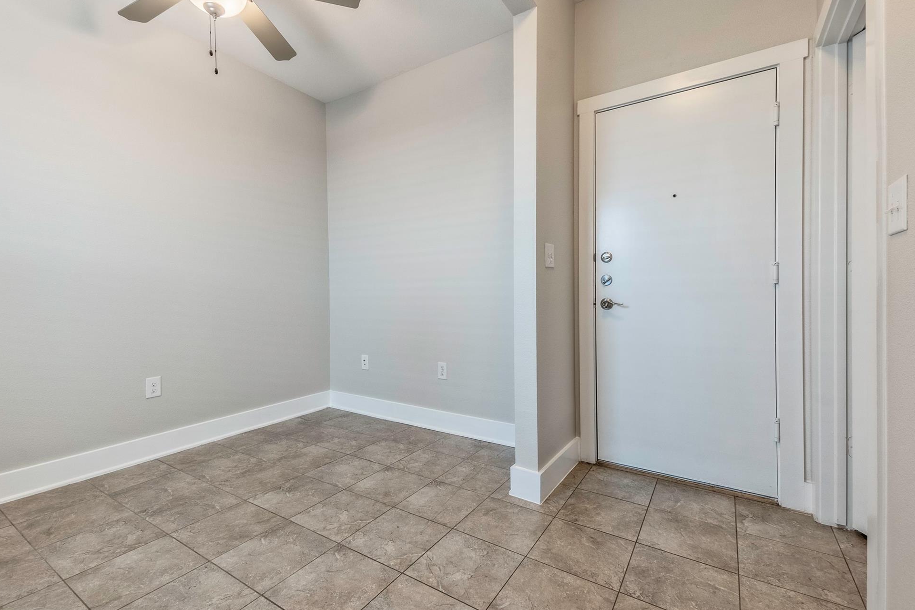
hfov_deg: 96.7
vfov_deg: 73.7
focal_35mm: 16
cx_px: 445
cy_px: 292
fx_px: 407
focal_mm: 10
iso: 200
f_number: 11
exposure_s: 1/15
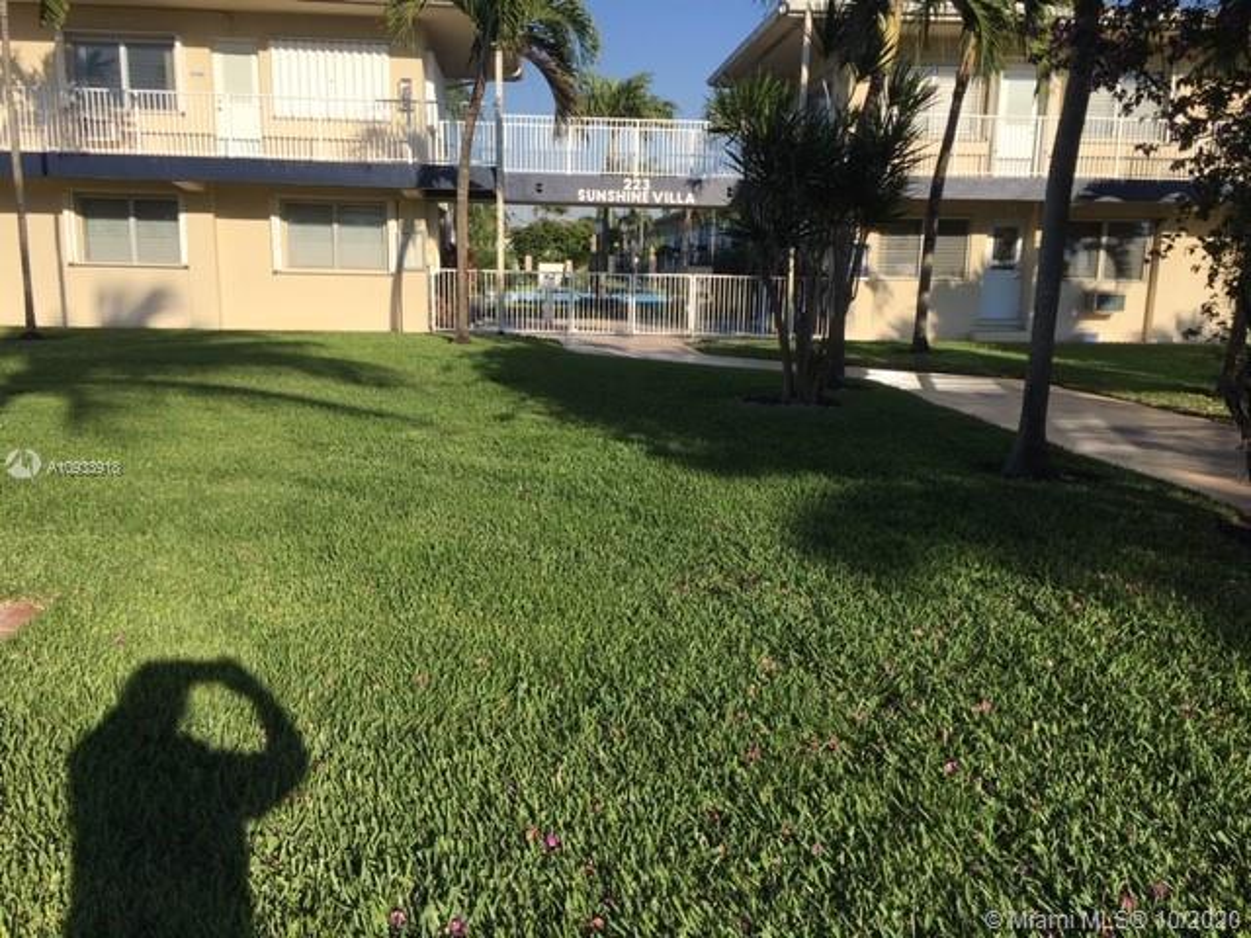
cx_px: 626
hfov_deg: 61.7
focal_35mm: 29
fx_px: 1048
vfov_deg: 48.2
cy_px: 469
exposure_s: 1/1709
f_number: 2.2
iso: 25
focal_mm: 4.15
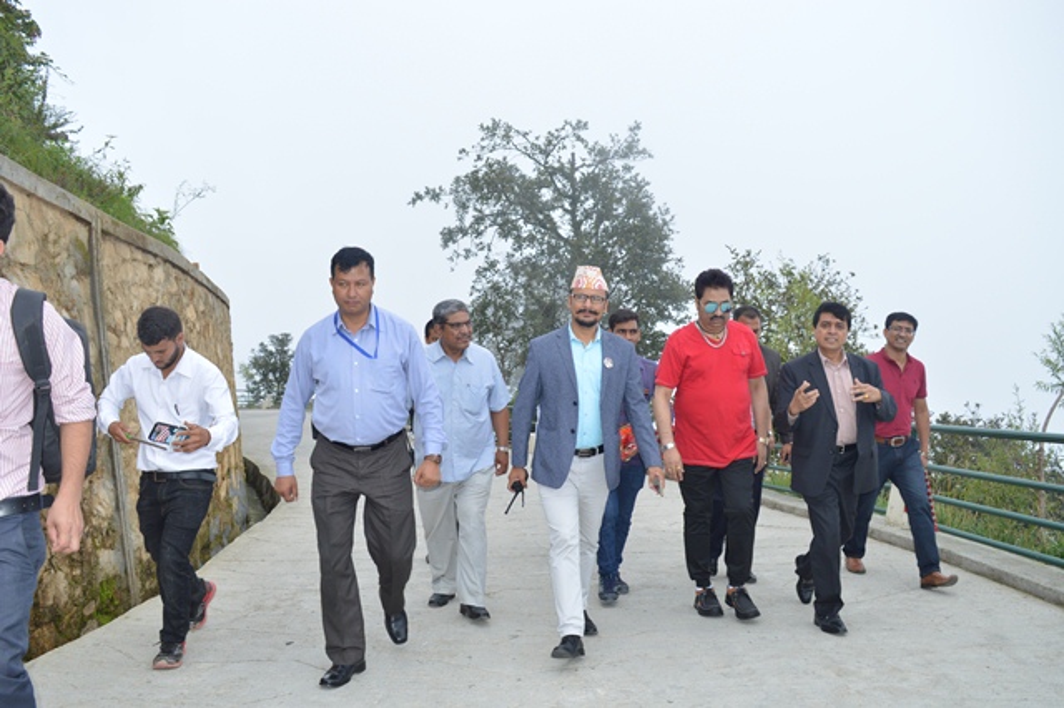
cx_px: 532
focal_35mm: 27
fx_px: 798
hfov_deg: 67.4
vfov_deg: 47.9
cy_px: 354
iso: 200
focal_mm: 18
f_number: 5.6
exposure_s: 1/200
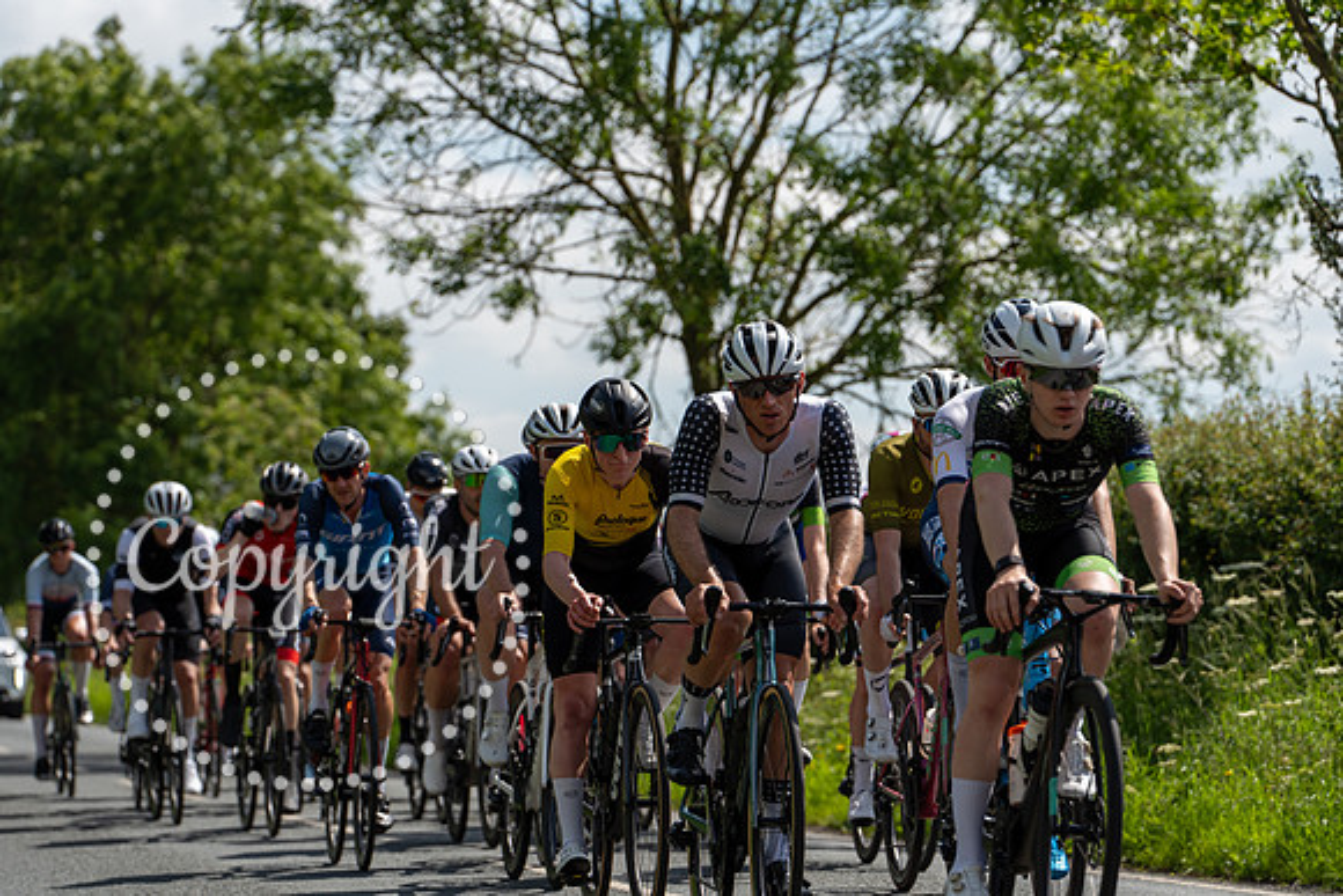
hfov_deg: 13.2
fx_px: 5821
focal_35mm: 156
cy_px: 448
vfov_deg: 8.8
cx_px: 672
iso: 100
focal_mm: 156
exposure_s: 1/1000
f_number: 5
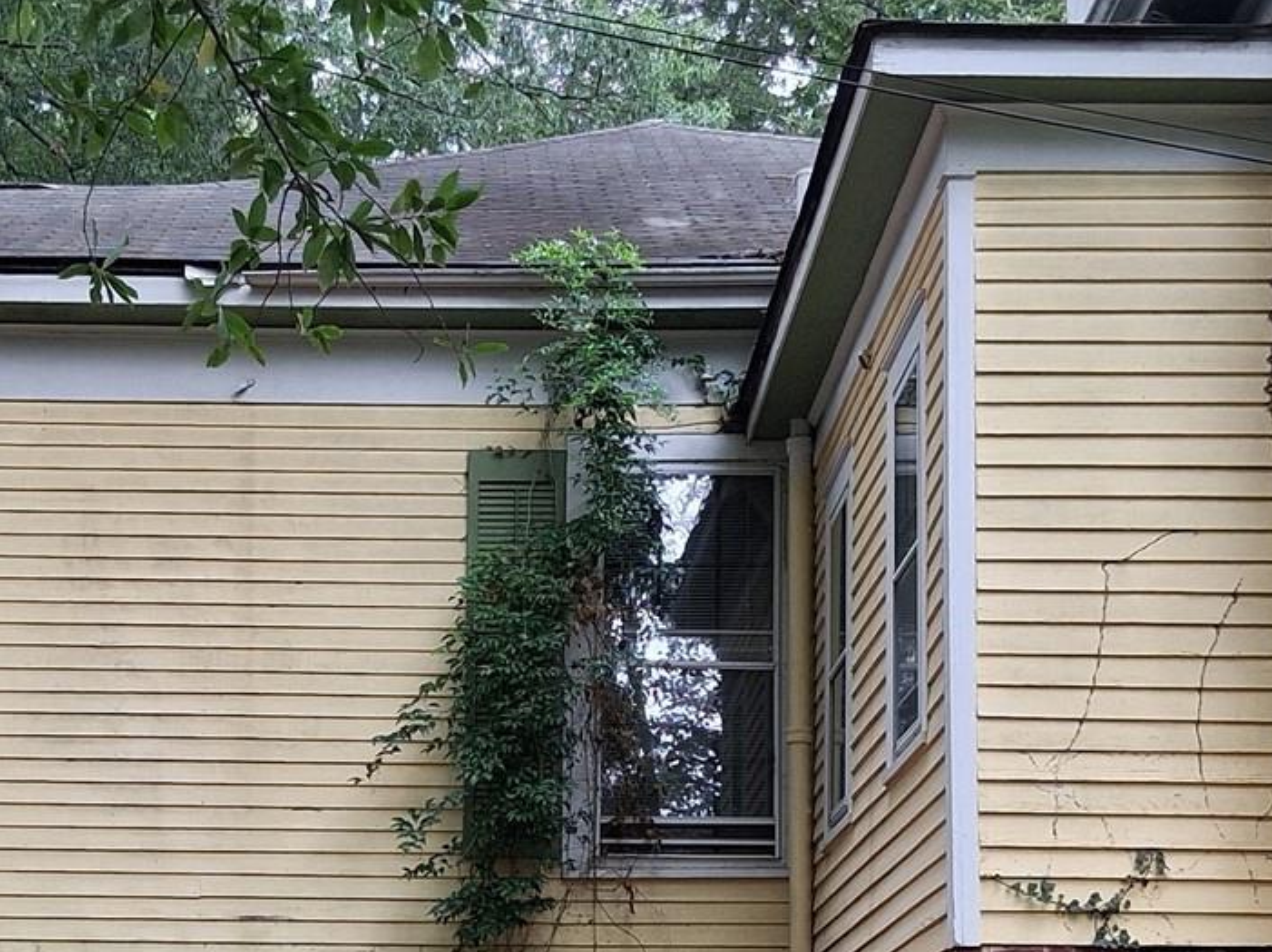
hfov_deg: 25.5
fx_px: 2791
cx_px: 390
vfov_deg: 18.9
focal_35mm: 76
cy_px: 927
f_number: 1.8
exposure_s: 1/120
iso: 50
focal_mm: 3.98
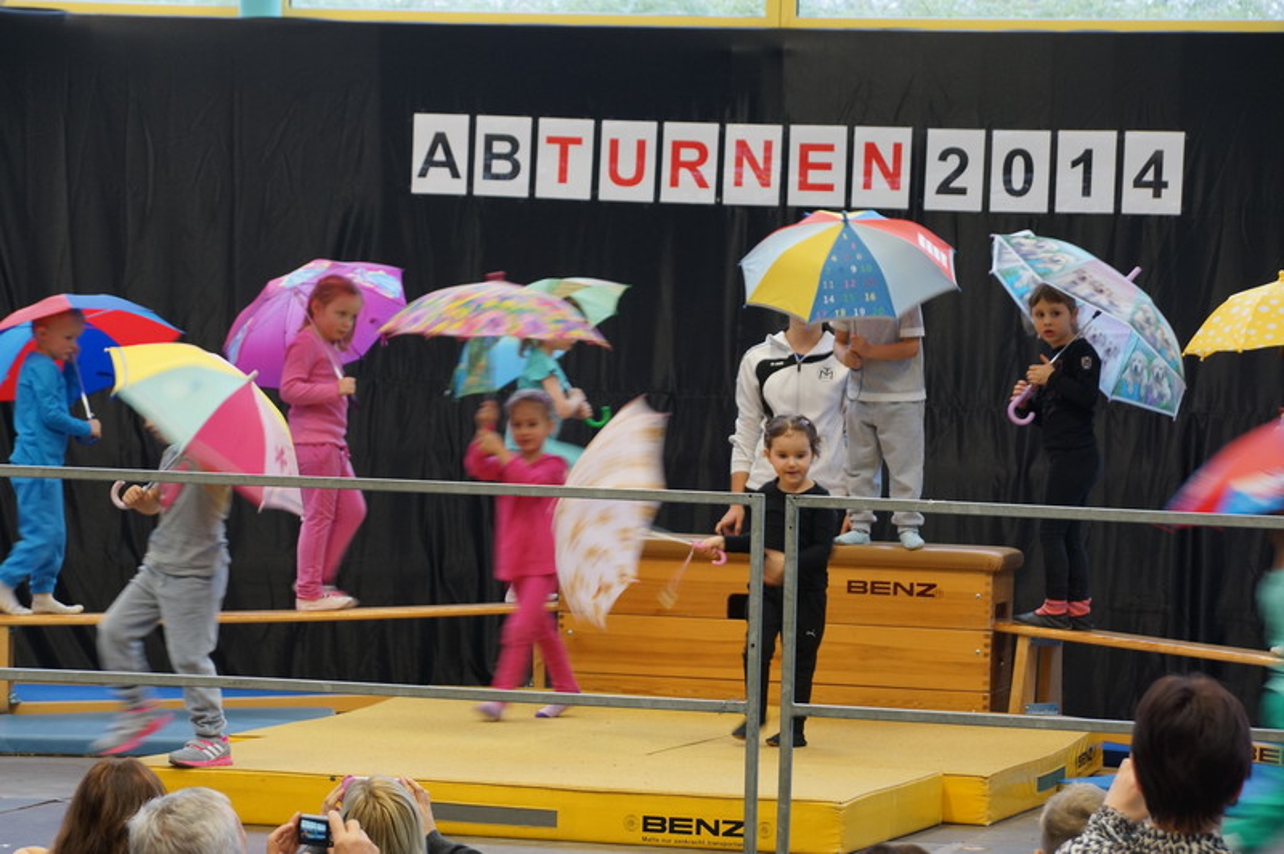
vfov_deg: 9.1
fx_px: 5345
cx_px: 642
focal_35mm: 150
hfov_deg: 13.7
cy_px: 427
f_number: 5.6
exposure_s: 1/20
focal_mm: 100
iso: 400
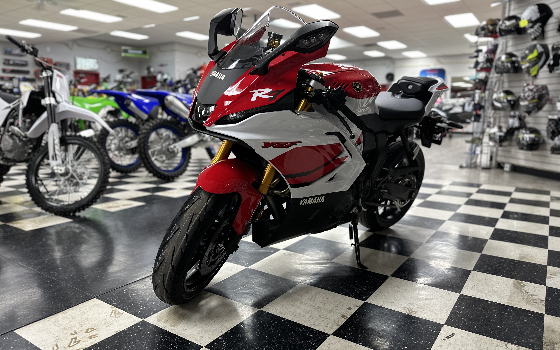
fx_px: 397
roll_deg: -0.7
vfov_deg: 47.6
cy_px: 176
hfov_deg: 70.4
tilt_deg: -8.4
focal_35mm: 26
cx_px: 281
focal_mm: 6.86
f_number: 1.78
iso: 125
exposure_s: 1/60
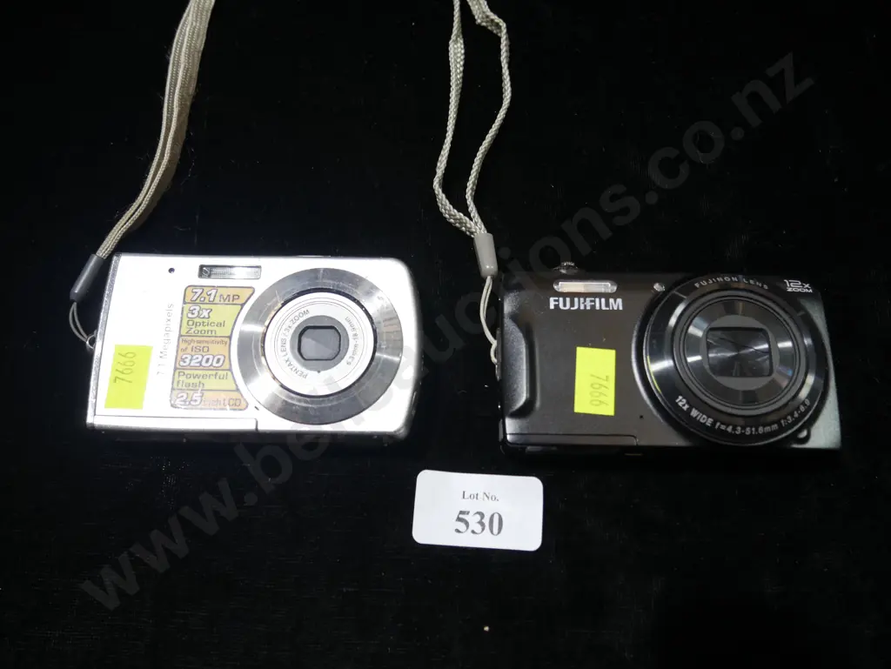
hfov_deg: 59.9
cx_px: 446
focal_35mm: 30
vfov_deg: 46.8
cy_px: 334
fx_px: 773
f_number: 4
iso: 250
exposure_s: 1/60
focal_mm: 15
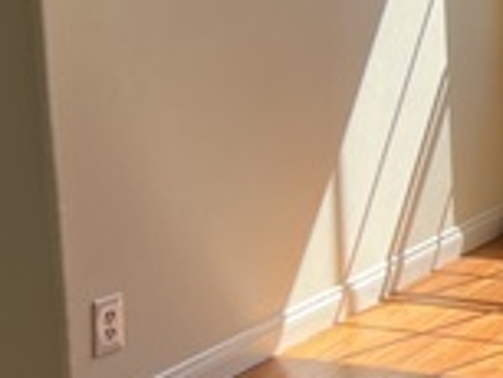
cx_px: 962
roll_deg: -0.2
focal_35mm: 113
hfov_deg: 14.7
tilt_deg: -7.8
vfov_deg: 13.0
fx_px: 1643
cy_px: 3
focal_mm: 5.7
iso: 50
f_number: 1.5
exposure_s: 1/887
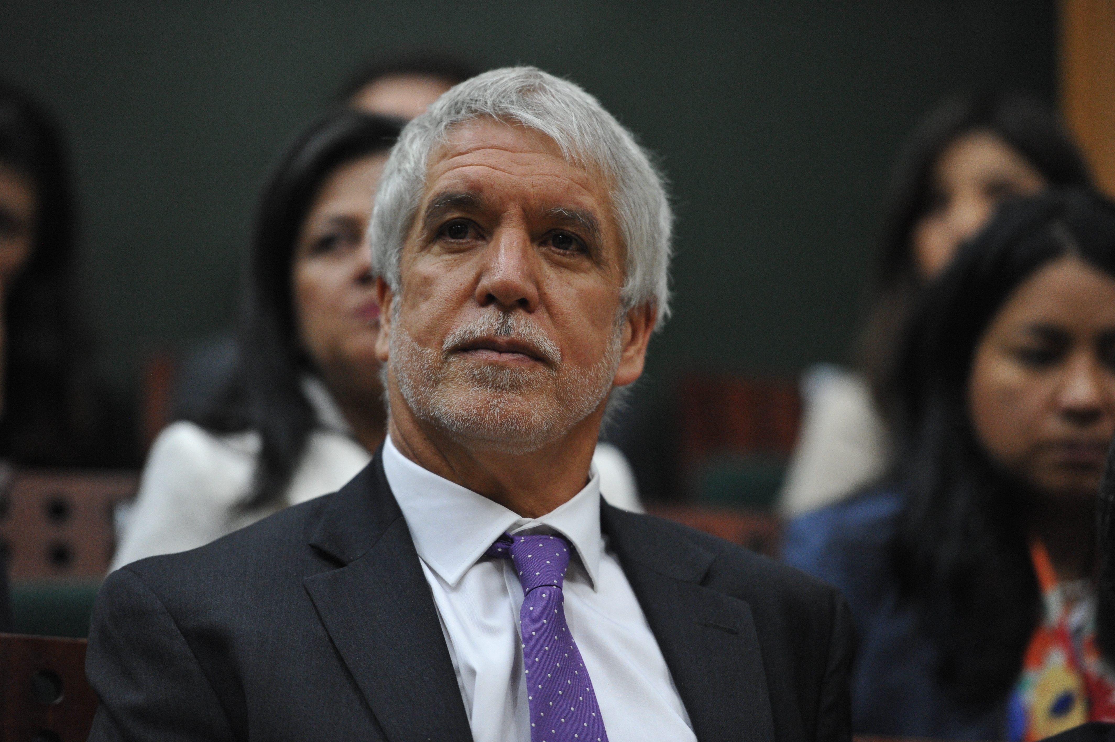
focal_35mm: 185
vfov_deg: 7.4
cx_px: 558
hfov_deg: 11.1
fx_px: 5726
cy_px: 371
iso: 3200
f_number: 2.8
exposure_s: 1/100
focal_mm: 185
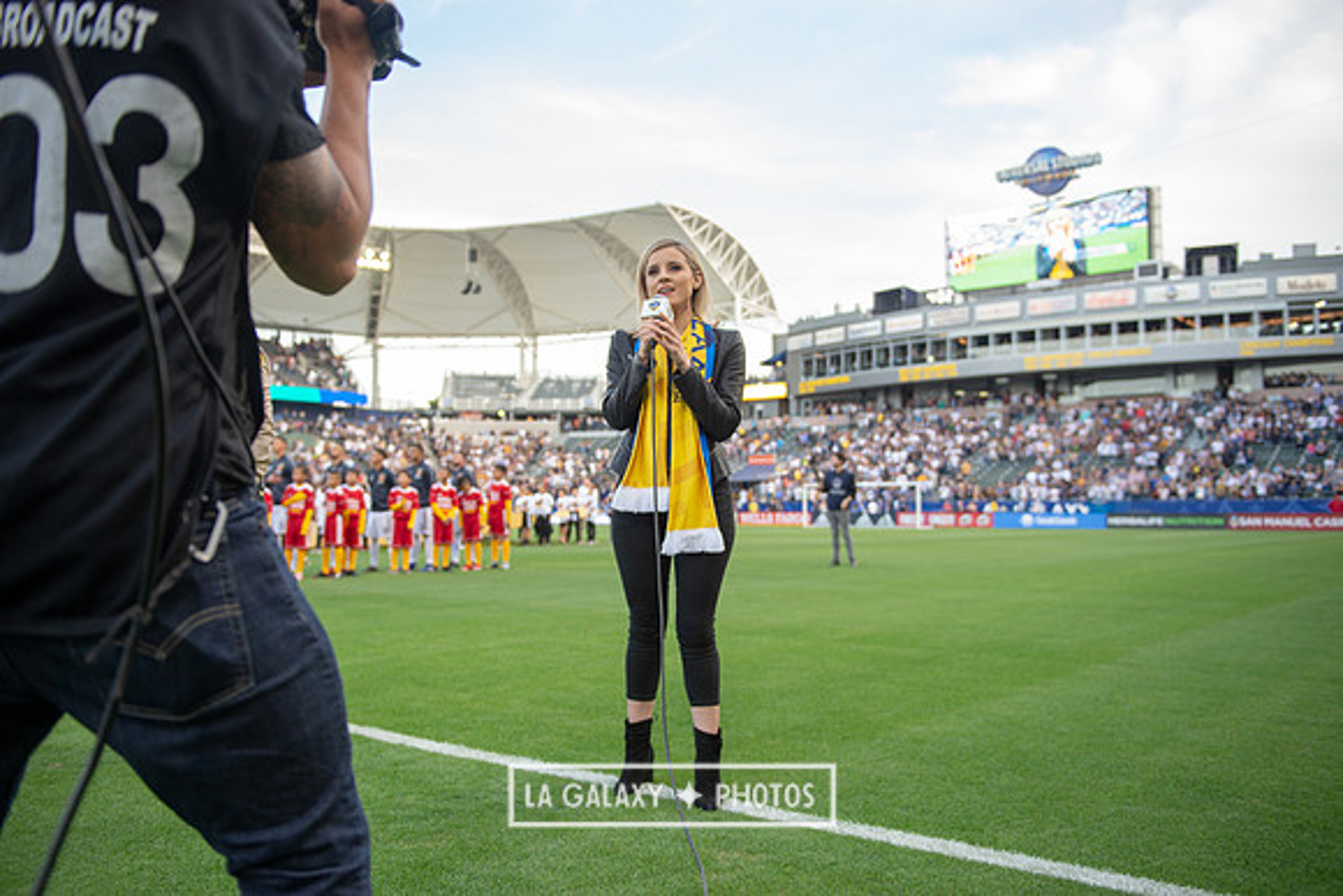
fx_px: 1157
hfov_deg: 60.3
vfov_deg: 42.3
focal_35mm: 31
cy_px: 448
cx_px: 672
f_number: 2.8
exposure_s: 1/500
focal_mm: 31
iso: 400
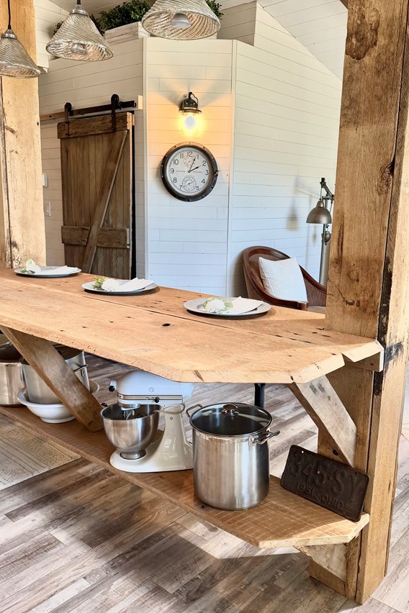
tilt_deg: -11.6
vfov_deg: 61.9
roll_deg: -2.0
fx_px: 511
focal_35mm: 30
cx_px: 218
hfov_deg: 43.6
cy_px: 309
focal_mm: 6.76
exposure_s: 1/60
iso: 160
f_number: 1.78
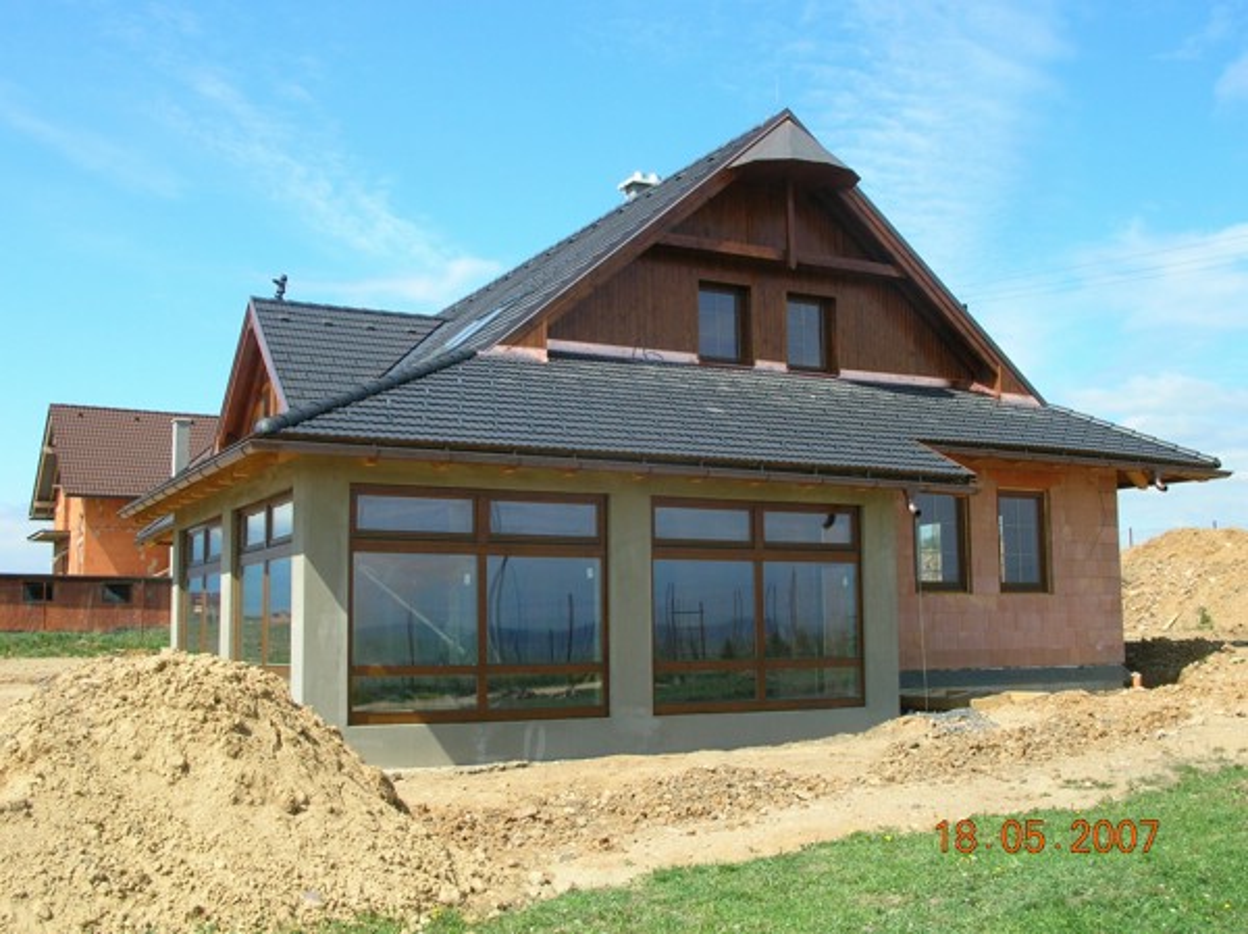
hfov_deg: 46.8
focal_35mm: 40
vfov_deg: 35.9
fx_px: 1441
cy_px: 467
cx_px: 624
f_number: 5.9
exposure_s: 1/174
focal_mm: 6.6
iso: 50
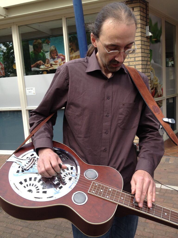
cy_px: 119
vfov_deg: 52.6
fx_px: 240
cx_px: 89
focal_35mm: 35
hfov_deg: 40.7
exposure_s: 1/394
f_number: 2.4
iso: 50
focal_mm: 4.28
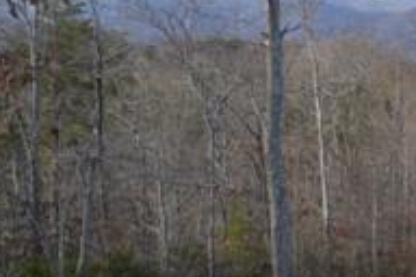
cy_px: 108
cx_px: 509
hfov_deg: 21.0
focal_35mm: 90
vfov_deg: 15.2
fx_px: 1040
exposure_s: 1/200
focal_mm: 18
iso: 100
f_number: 4.5
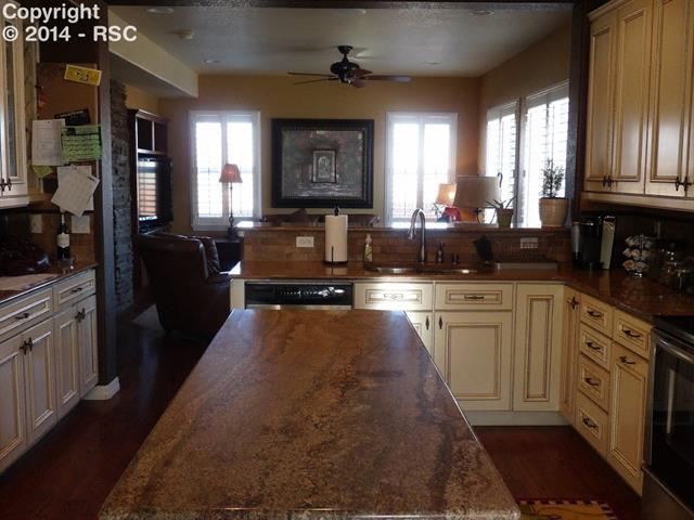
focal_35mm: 36
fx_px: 722
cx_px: 347
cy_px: 260
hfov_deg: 51.4
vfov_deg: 39.7
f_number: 2.8
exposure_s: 1/30
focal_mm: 4.8
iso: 125
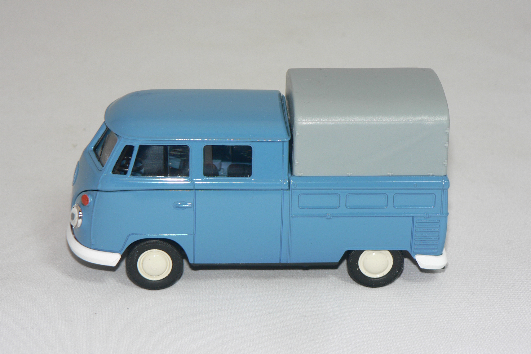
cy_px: 170
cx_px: 265
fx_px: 1534
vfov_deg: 13.2
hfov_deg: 19.6
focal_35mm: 104
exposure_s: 1/60
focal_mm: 16.5
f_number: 3.2
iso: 80
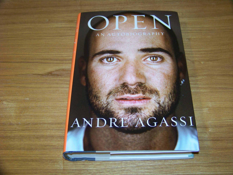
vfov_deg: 33.6
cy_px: 88
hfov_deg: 43.9
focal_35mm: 43
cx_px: 116
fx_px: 289
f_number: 2.8
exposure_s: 1/30
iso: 200
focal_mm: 6.75
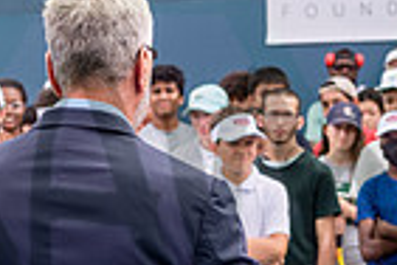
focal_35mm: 214
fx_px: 2360
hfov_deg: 9.6
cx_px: 141
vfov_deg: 6.4
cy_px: 179
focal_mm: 52
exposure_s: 1/400
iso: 200
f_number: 4
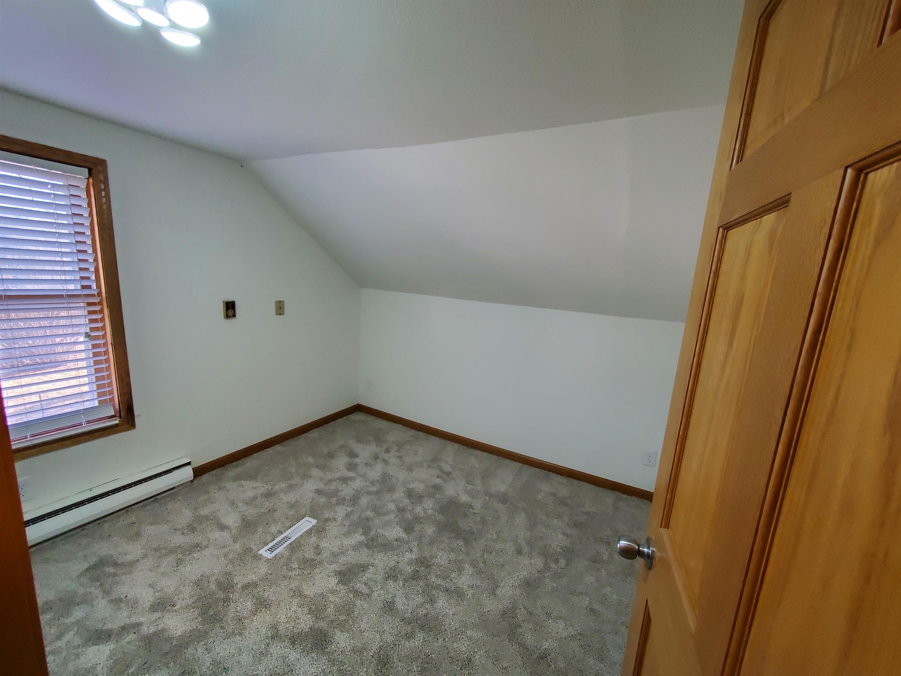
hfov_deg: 106.2
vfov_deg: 89.9
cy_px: 338
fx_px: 338
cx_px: 450
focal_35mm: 13
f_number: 2.2
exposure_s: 1/60
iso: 200
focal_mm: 1.8
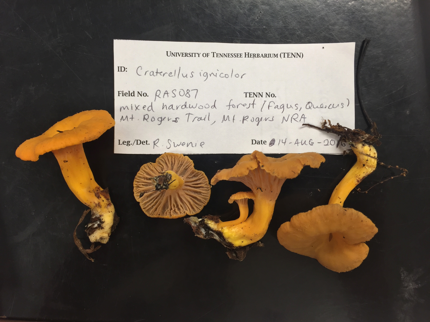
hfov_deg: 61.7
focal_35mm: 29
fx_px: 360
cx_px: 215
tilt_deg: -88.8
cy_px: 161
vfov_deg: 48.2
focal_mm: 4.15
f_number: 2.2
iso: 32
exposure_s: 1/40
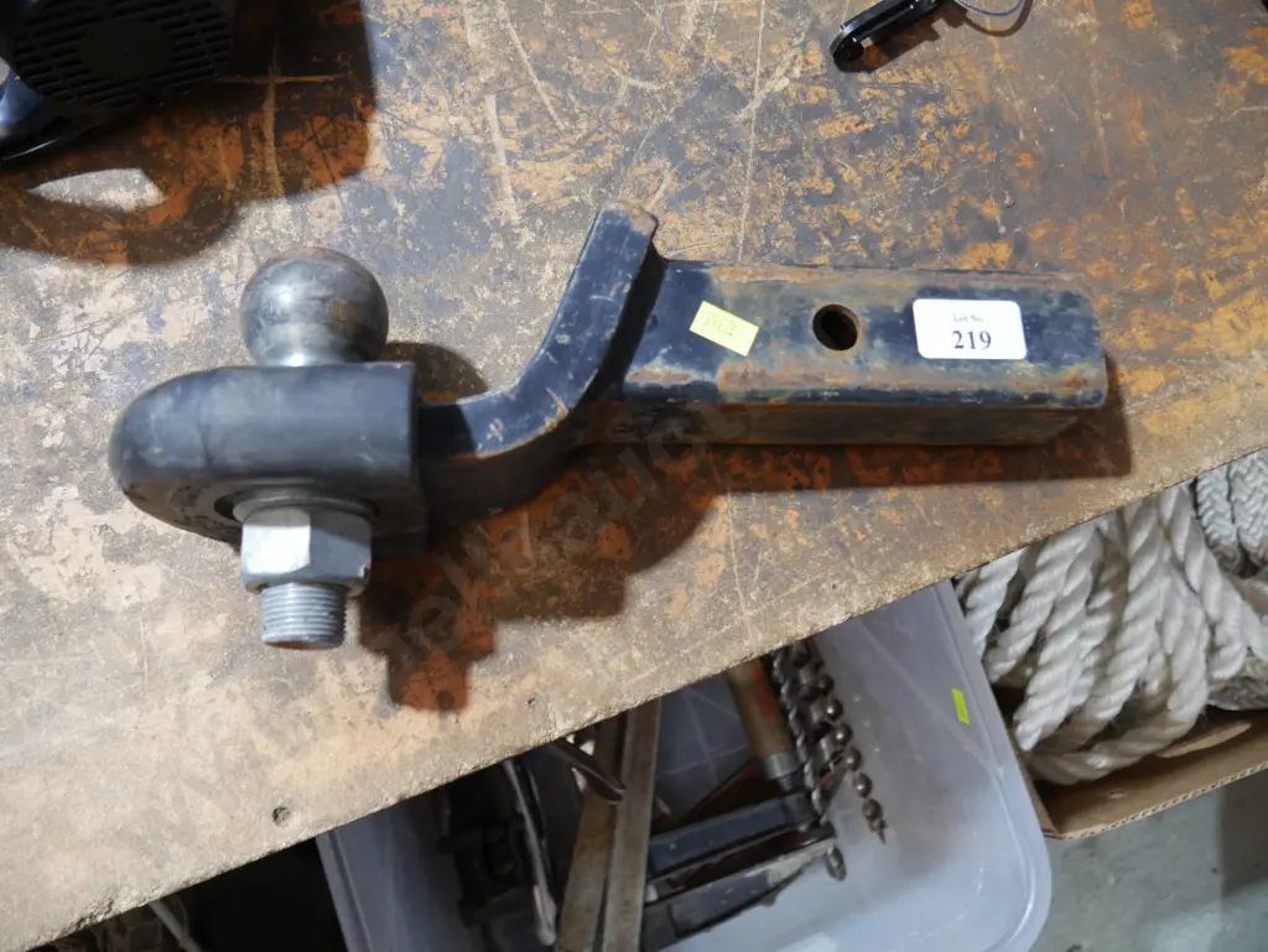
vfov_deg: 49.8
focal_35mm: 28
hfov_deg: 63.4
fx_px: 1026
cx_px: 634
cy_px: 476
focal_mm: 14
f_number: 3.5
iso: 800
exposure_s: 1/60
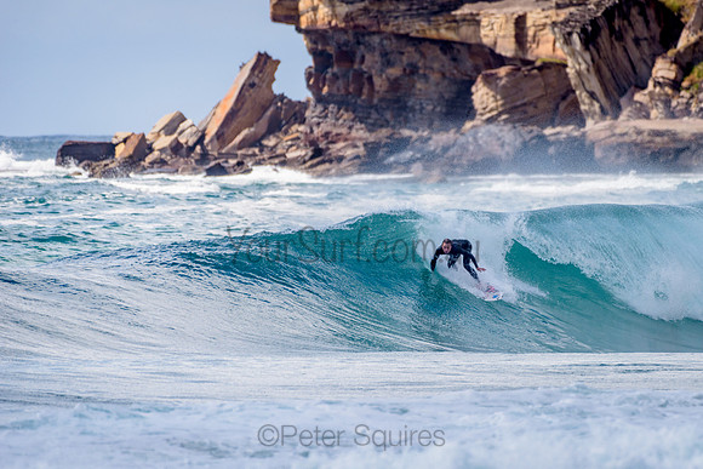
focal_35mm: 613
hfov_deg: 3.4
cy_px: 254
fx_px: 11975
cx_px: 431
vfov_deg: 2.2
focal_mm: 500
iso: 180
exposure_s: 1/2000
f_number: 5.6
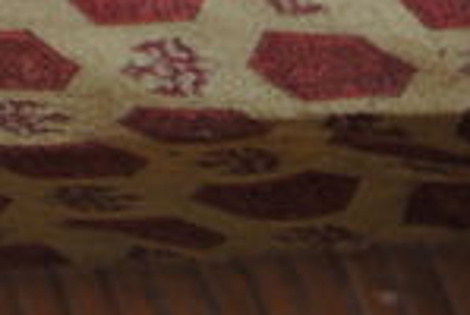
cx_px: -246
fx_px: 5931
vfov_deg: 3.0
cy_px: -386
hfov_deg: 4.5
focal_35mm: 453
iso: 200
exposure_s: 1/60
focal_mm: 45
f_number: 4.8
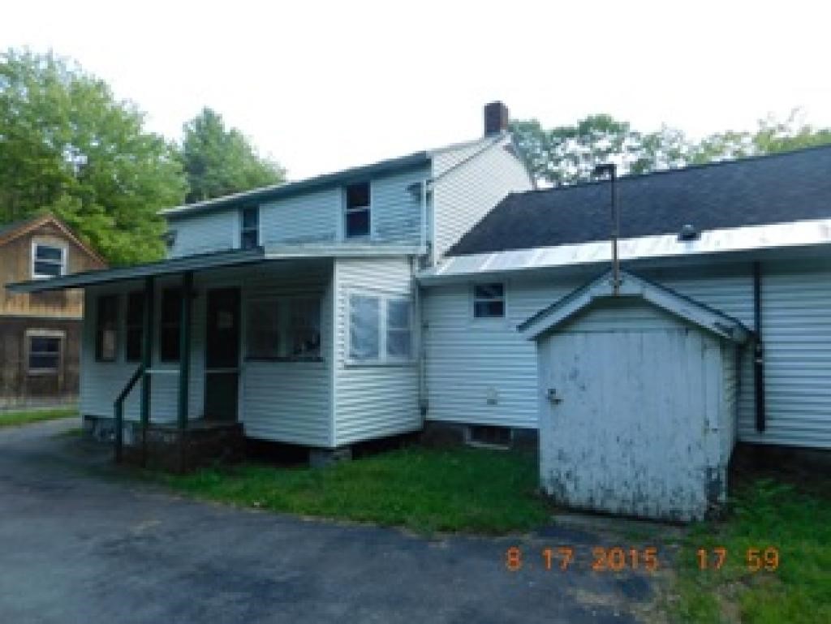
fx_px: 576
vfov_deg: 56.9
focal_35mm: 24
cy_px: 312
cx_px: 416
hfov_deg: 71.6
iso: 125
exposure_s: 1/200
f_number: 3
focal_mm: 4.1
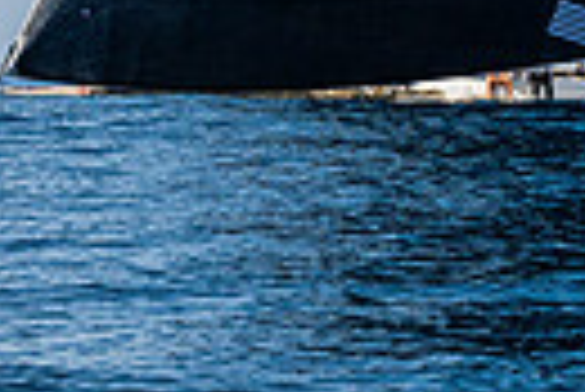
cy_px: -453
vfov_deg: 5.0
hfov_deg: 7.7
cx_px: 436
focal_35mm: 268
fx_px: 4360
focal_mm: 60
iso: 200
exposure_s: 1/6400
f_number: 5
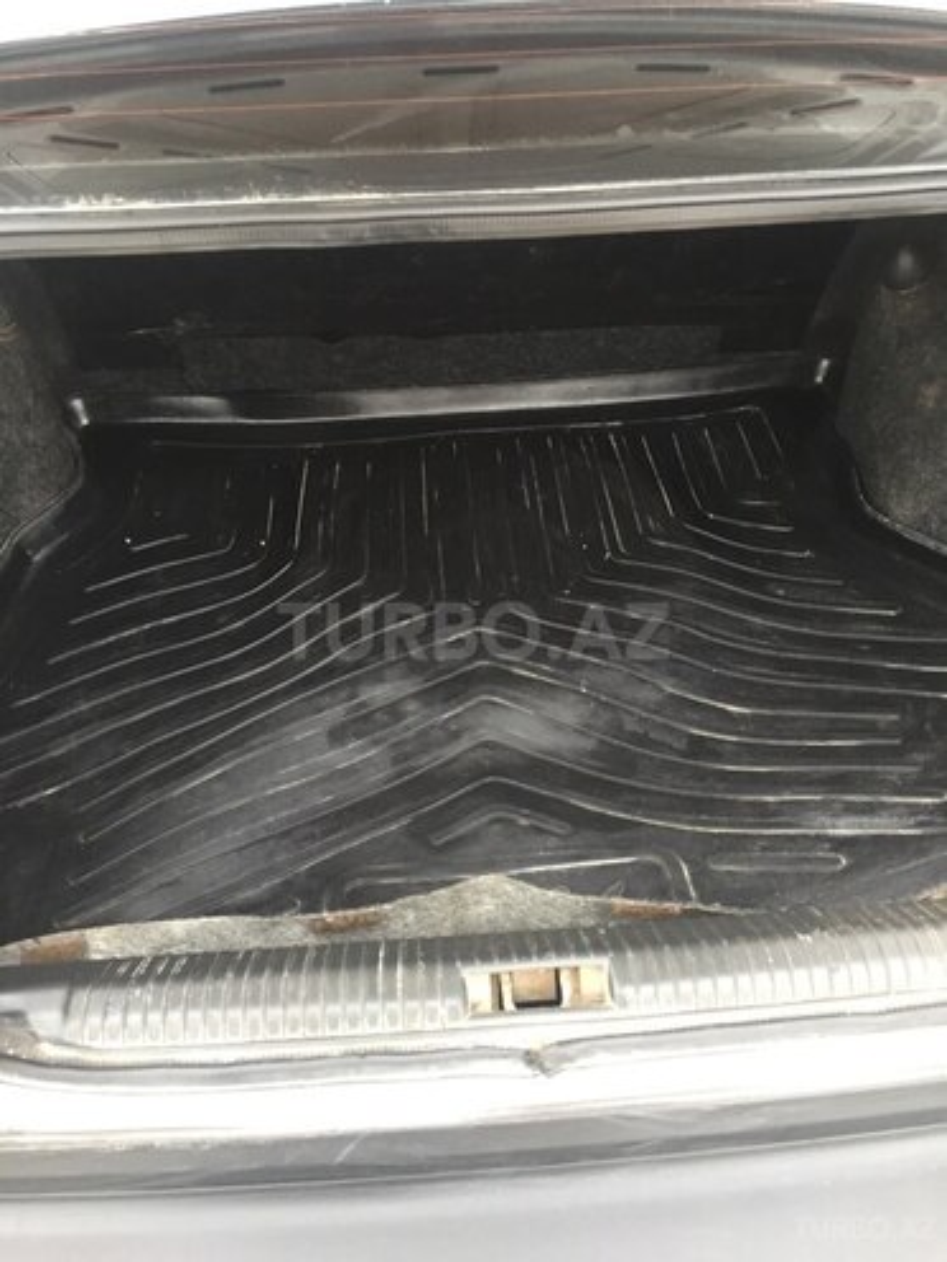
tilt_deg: -41.4
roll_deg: -1.7
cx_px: 474
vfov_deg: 61.7
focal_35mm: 29
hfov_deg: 48.2
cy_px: 631
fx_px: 1058
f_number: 2.2
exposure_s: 1/33
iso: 125
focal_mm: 4.15
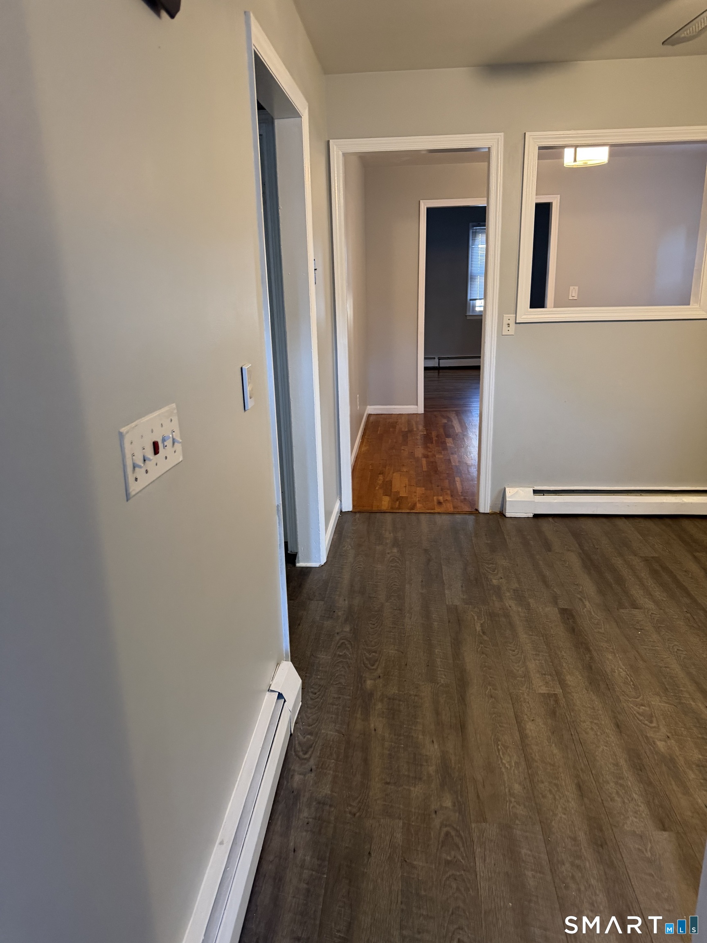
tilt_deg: -15.2
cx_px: 354
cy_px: 472
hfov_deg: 56.8
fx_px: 654
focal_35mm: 24
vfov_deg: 71.6
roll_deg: +1.6
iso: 400
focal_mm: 6.76
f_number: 1.78
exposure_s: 1/60
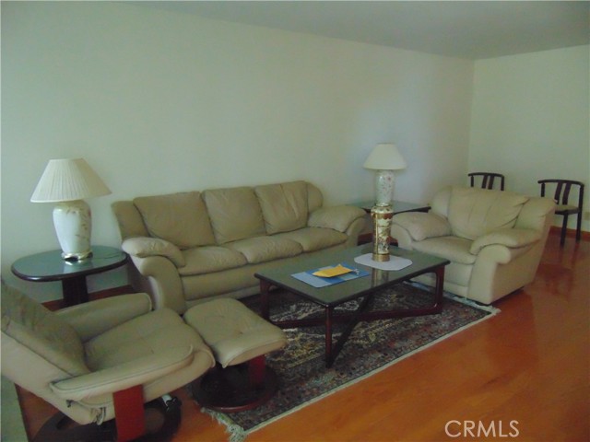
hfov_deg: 69.4
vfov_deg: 54.9
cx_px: 295
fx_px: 426
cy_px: 221
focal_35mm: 25
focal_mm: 4.5
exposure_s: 1/60
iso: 640
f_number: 3
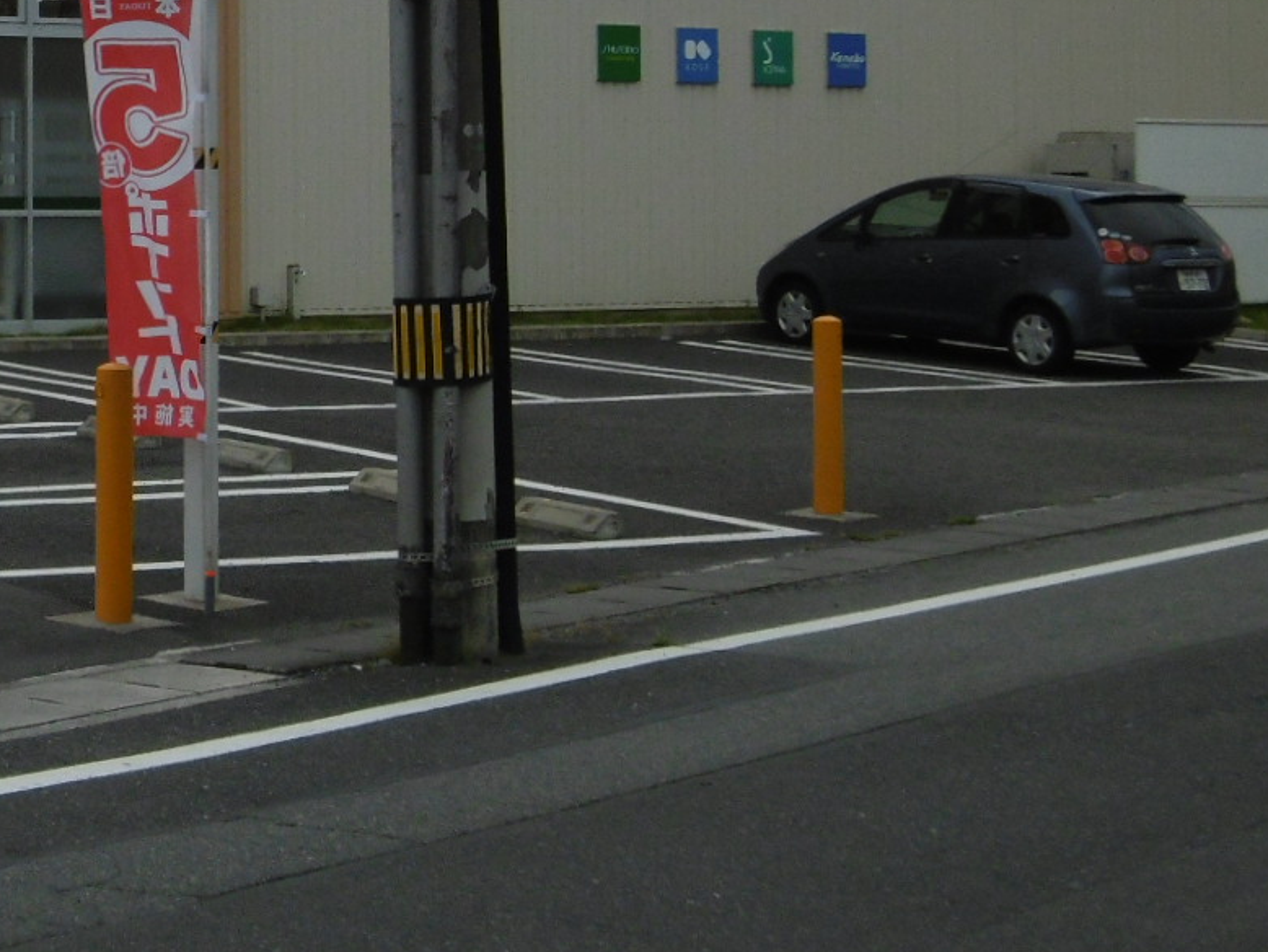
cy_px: -10
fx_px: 3664
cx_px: -380
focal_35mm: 100
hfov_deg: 18.3
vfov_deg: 14.6
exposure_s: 1/200
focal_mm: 6.8
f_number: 9.3
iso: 100
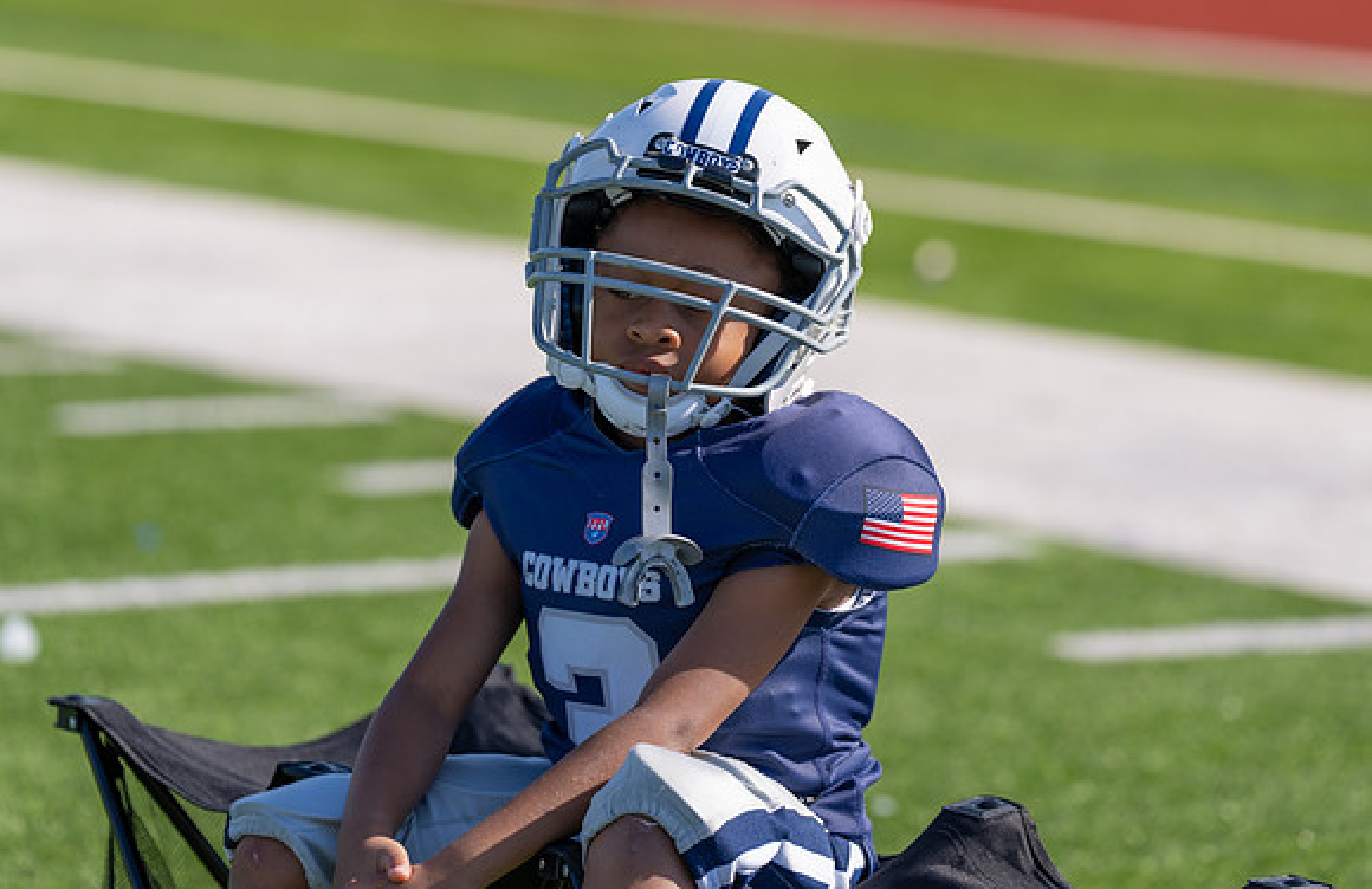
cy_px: 378
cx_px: 725
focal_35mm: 186
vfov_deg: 7.2
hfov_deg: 11.1
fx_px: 7028
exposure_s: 1/1000
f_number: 3.5
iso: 100
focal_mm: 165
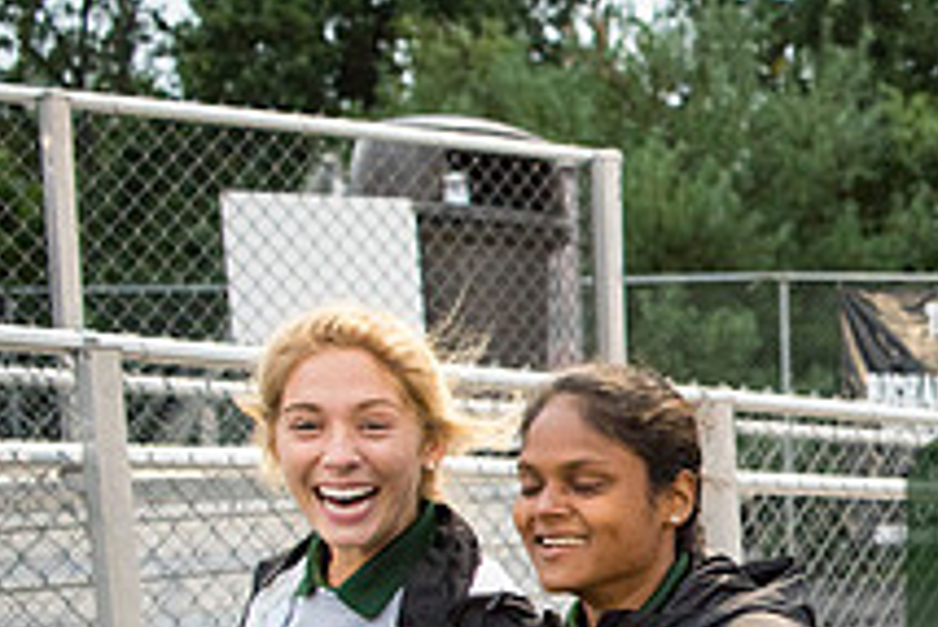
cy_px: 634
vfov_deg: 20.3
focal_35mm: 65
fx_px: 1695
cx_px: 1236
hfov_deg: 26.1
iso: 2000
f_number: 3.2
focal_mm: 24
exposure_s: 1/800
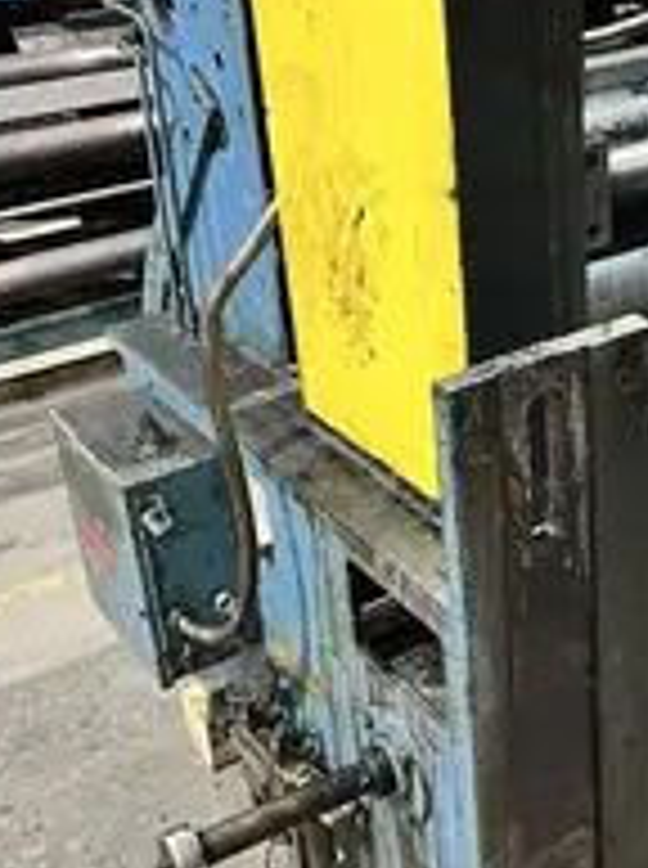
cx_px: 648
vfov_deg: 35.5
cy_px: 369
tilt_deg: -27.5
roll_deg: -2.6
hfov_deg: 25.6
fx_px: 1352
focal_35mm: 54
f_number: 1.5
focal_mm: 5.7
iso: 320
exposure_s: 1/60
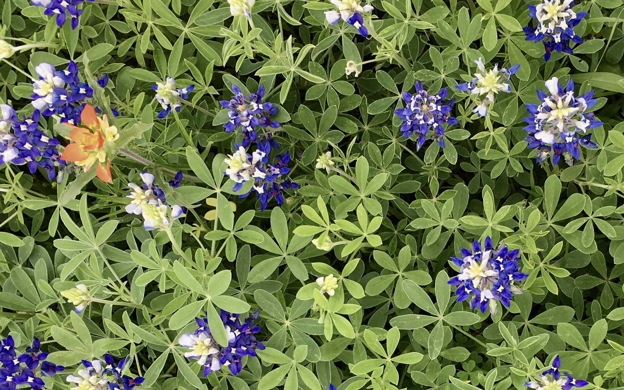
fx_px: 952
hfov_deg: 36.2
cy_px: 373
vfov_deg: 22.4
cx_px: 372
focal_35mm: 56
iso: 25
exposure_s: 1/375
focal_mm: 4.15
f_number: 2.2
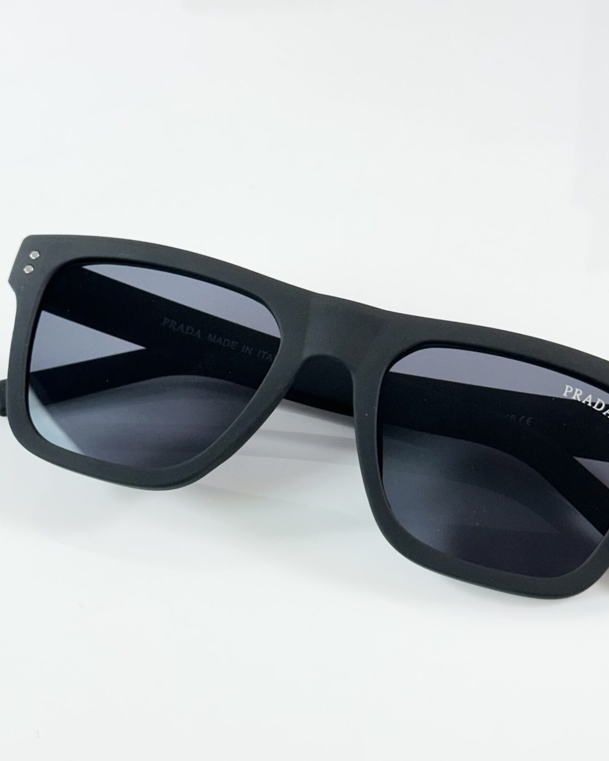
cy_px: 419
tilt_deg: -43.3
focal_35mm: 75
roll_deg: +3.3
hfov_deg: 20.4
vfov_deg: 25.4
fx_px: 1690
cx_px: 329
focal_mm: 6.86
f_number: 1.78
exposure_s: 1/100
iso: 64
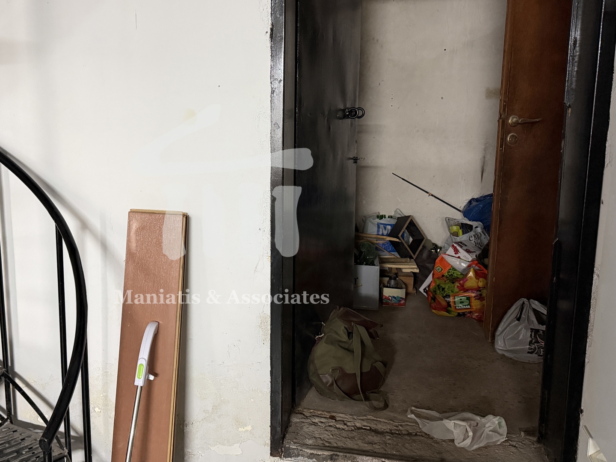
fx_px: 569
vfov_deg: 44.1
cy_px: 204
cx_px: 221
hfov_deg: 56.0
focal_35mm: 32
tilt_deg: -9.6
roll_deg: +0.9
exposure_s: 1/50
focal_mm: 6.76
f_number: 1.78
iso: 800
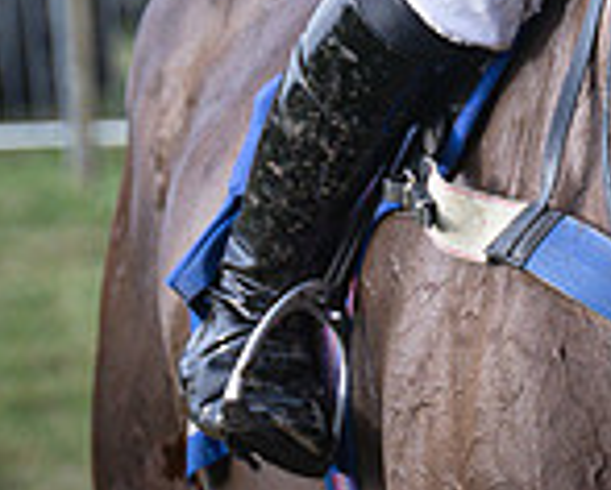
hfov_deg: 3.4
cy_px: -394
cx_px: 942
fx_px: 10375
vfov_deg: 2.7
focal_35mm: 573
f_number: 2.8
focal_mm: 70
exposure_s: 1/2000
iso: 400
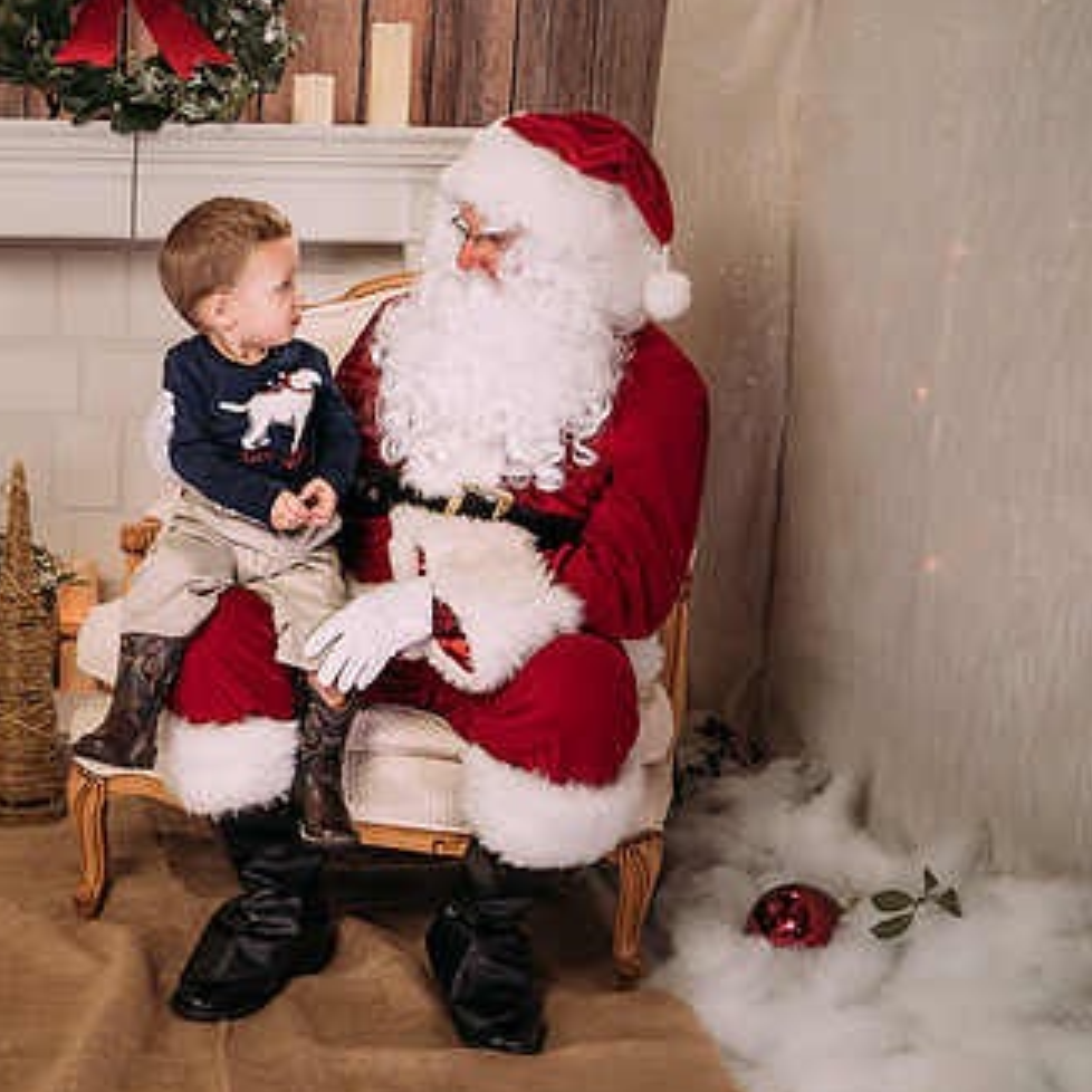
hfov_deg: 27.9
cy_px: 601
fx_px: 2106
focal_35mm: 59
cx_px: 85
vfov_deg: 29.1
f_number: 5.6
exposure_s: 1/125
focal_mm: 35
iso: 200
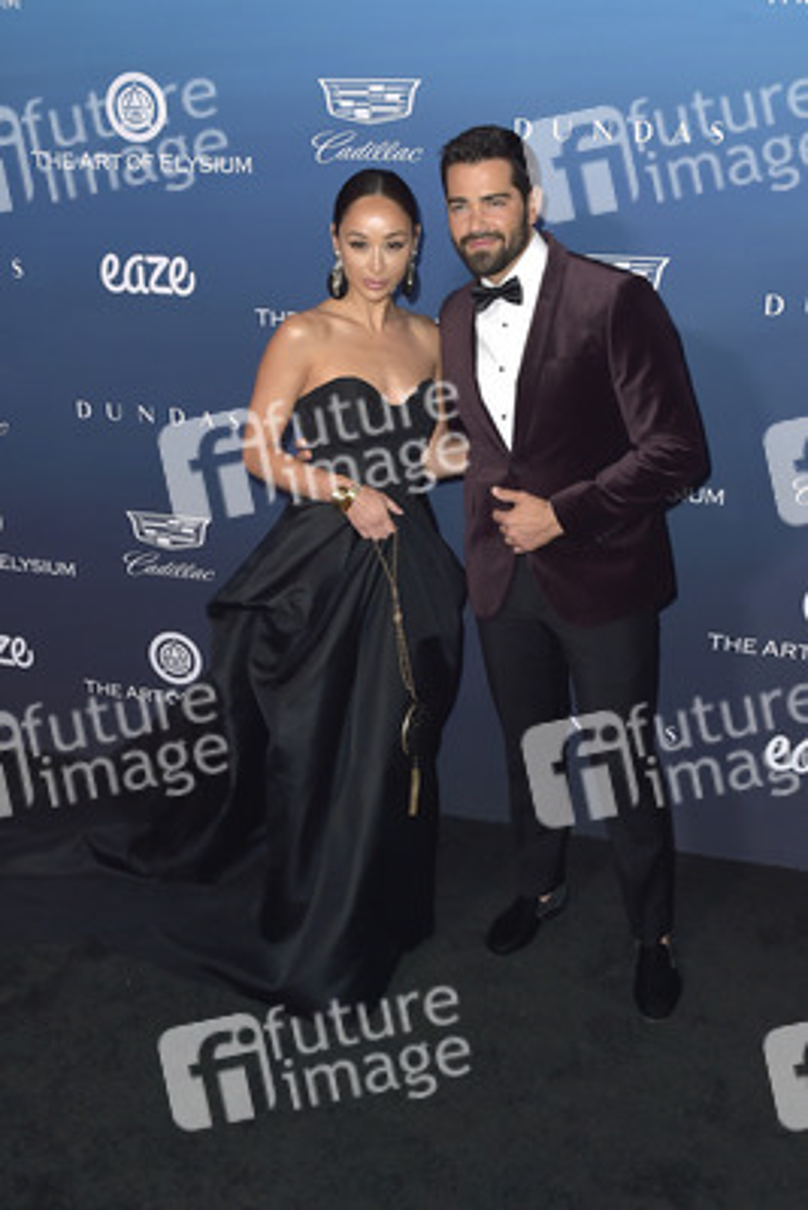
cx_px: 404
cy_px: 605
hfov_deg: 41.1
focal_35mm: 32
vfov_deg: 58.7
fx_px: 1076
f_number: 5.6
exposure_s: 1/250
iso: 250
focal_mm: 32
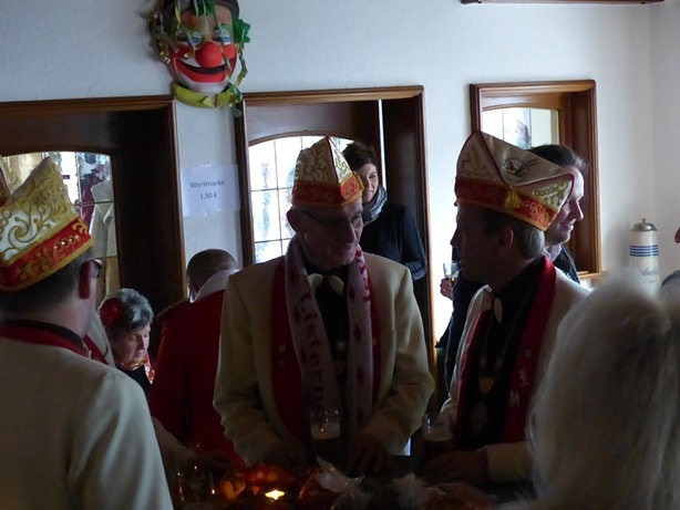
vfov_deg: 24.0
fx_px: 1199
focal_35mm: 61
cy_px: 255
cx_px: 340
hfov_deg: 31.7
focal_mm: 10.9
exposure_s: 1/100
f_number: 2.8
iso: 1600
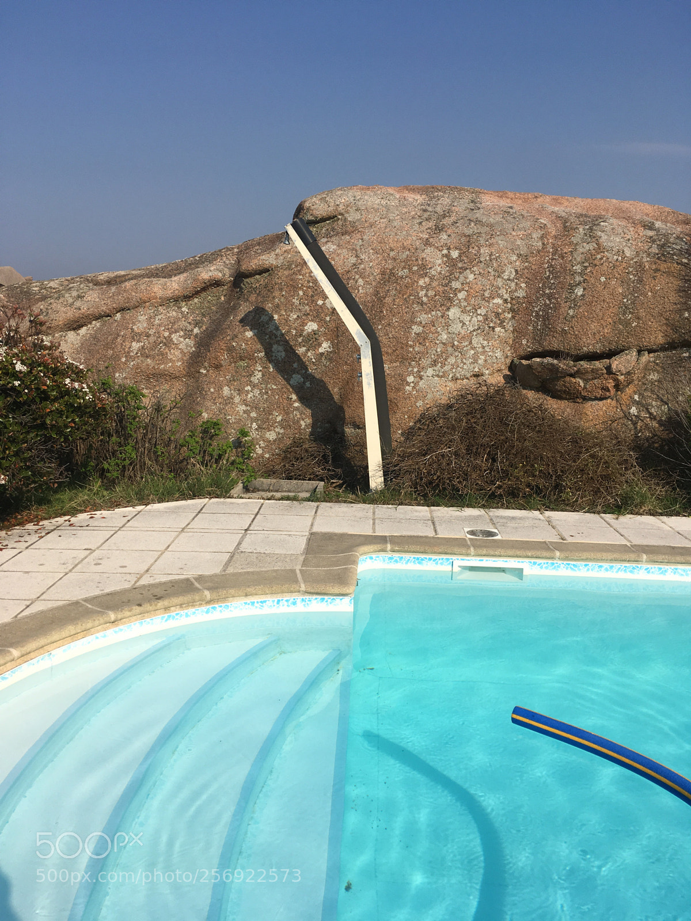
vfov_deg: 61.7
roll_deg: -1.7
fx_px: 772
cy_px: 460
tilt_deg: -11.7
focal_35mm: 29
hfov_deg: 48.2
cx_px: 346
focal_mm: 4.15
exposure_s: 1/2747
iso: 25
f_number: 2.2
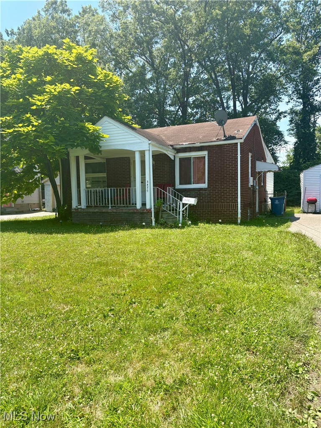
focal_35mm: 26
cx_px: 160
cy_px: 214
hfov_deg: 53.1
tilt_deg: -3.8
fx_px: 321
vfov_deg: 67.3
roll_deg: +1.0
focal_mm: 5.96
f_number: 1.6
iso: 50
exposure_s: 1/1587
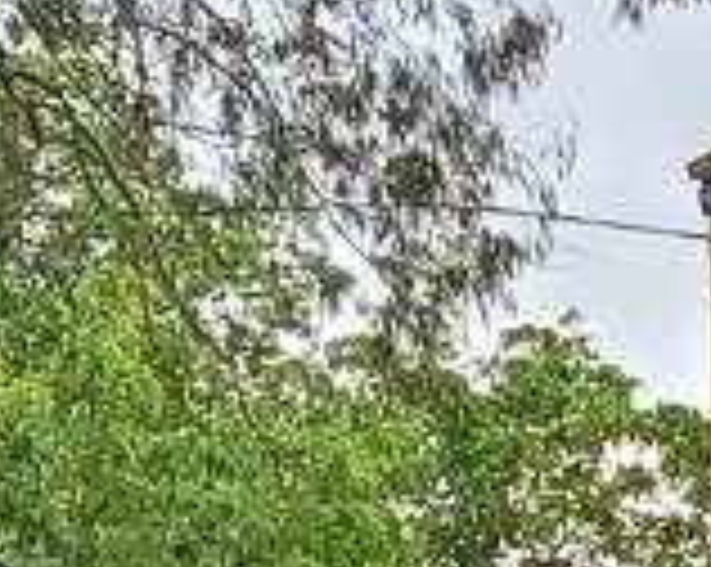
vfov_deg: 8.5
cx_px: 1310
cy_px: 788
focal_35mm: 178
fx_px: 3741
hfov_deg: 10.2
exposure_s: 1/100
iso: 55
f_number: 1.7
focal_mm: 5.24
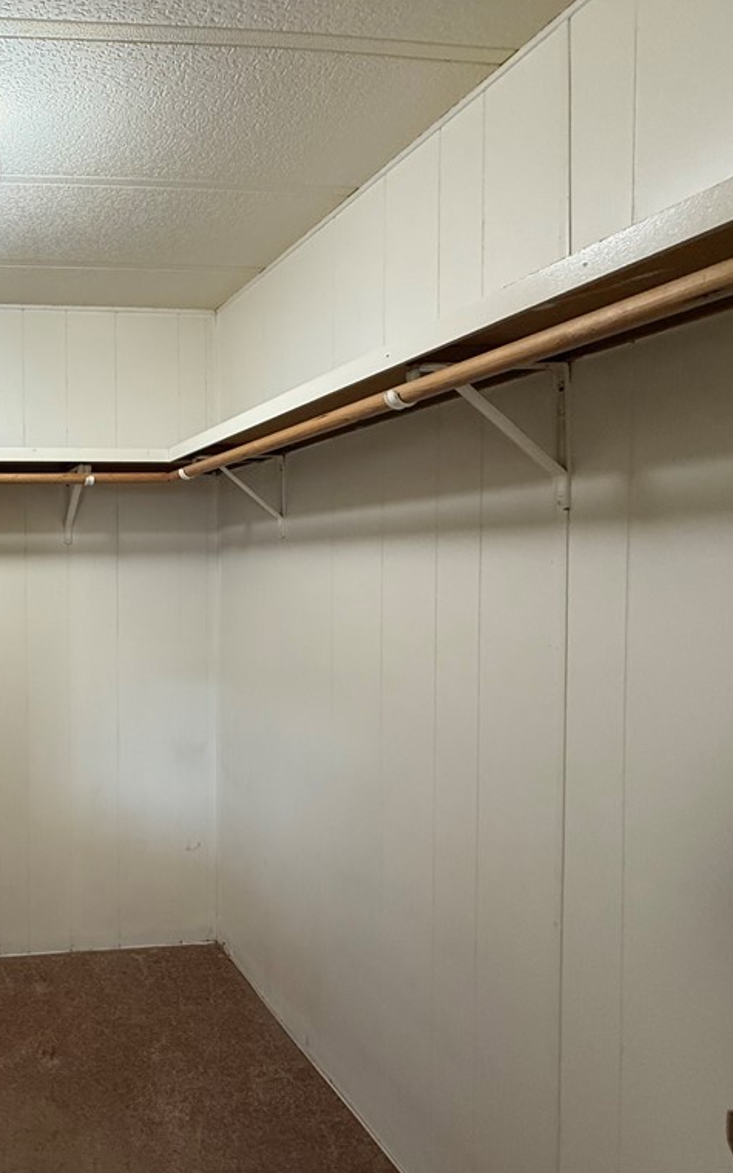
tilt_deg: -0.9
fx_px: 639
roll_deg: +0.7
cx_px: -17
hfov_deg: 48.0
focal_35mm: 20
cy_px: 585
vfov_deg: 85.1
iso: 250
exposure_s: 1/60
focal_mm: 2.22
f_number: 2.2
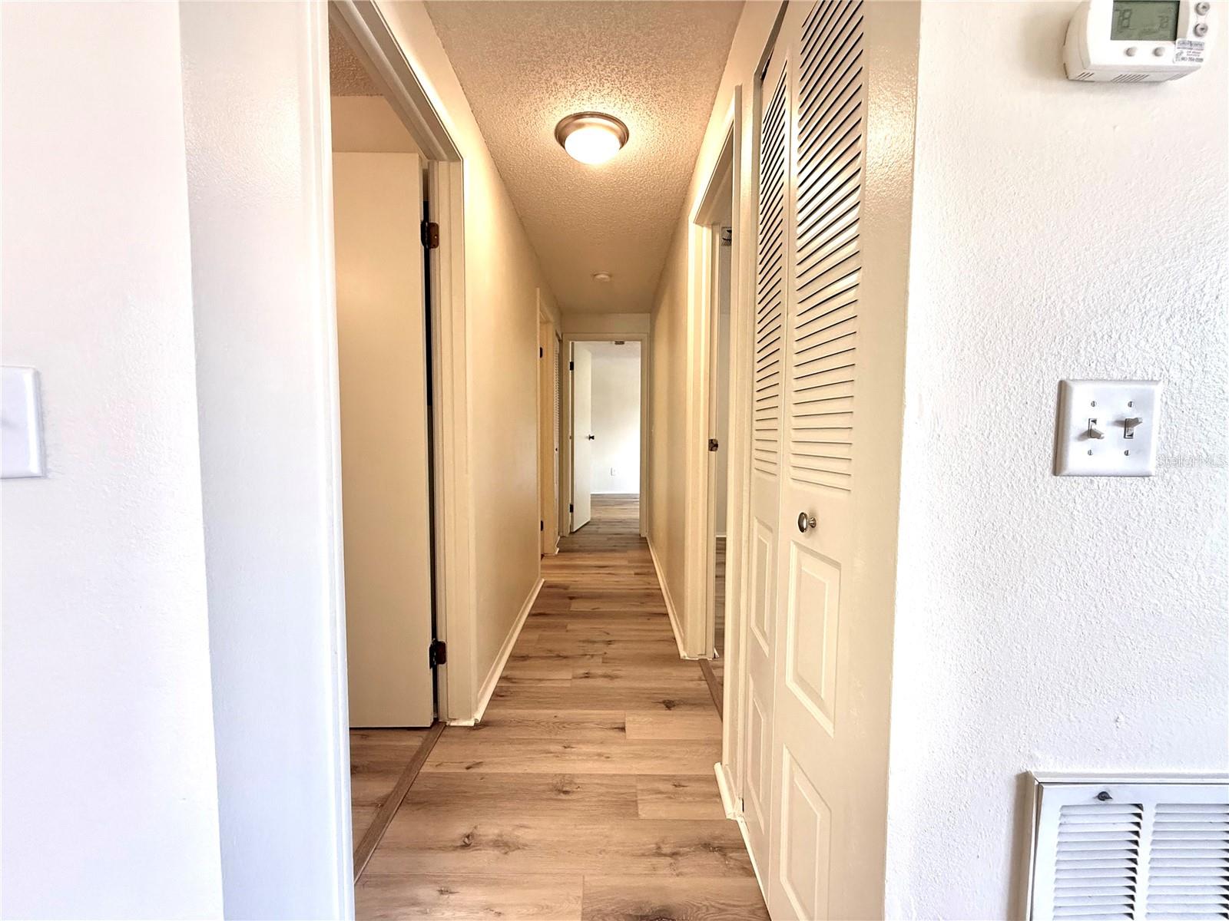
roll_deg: +0.3
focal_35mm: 14
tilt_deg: -2.8
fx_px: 497
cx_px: 614
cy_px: 460
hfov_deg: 102.1
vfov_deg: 85.7
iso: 250
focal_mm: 2.22
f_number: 2.2
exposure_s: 1/120
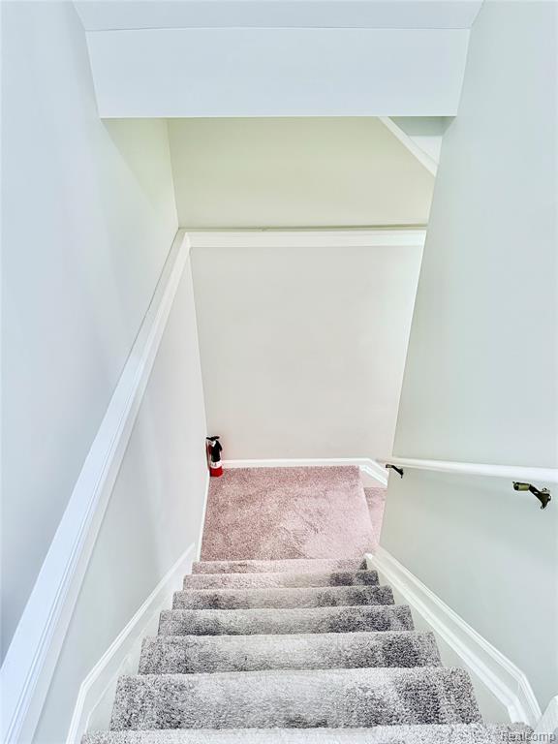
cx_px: 279
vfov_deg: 71.6
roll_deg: -0.3
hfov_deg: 56.8
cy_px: 372
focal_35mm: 24
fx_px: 516
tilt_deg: -33.6
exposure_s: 1/60
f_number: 1.78
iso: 500
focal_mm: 6.76
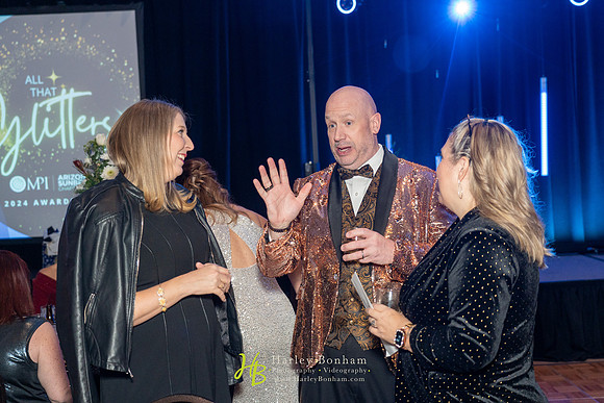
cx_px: 302
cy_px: 202
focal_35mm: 46
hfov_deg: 42.7
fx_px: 772
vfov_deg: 29.3
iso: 3200
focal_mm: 46
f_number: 4
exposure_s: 1/200
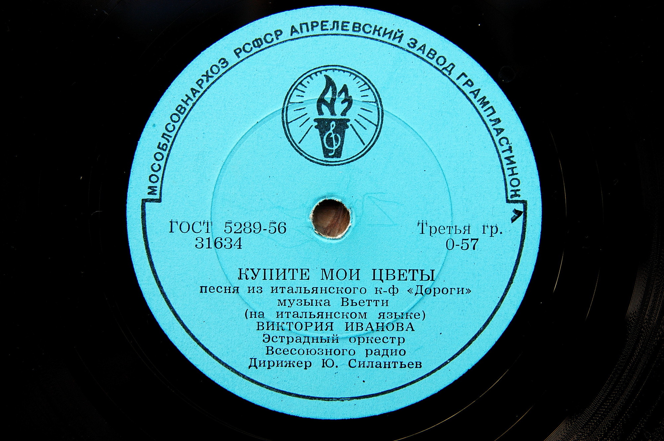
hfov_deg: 37.9
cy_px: 220
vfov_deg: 25.7
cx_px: 332
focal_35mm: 52
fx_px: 968
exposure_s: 1/100
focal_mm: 35
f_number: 5
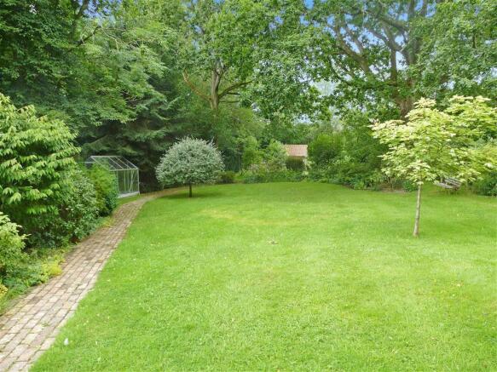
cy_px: 186
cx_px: 248
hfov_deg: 71.6
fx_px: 345
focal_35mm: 24
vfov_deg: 56.8
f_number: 3.3
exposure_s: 1/60
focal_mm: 4.3
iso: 100
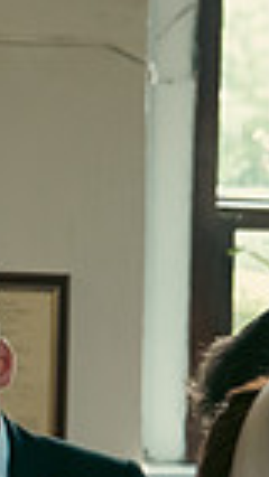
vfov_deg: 8.5
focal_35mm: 249
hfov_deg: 4.9
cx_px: -91
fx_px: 3154
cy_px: 640
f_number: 3.5
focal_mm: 39
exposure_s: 1/200
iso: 1250
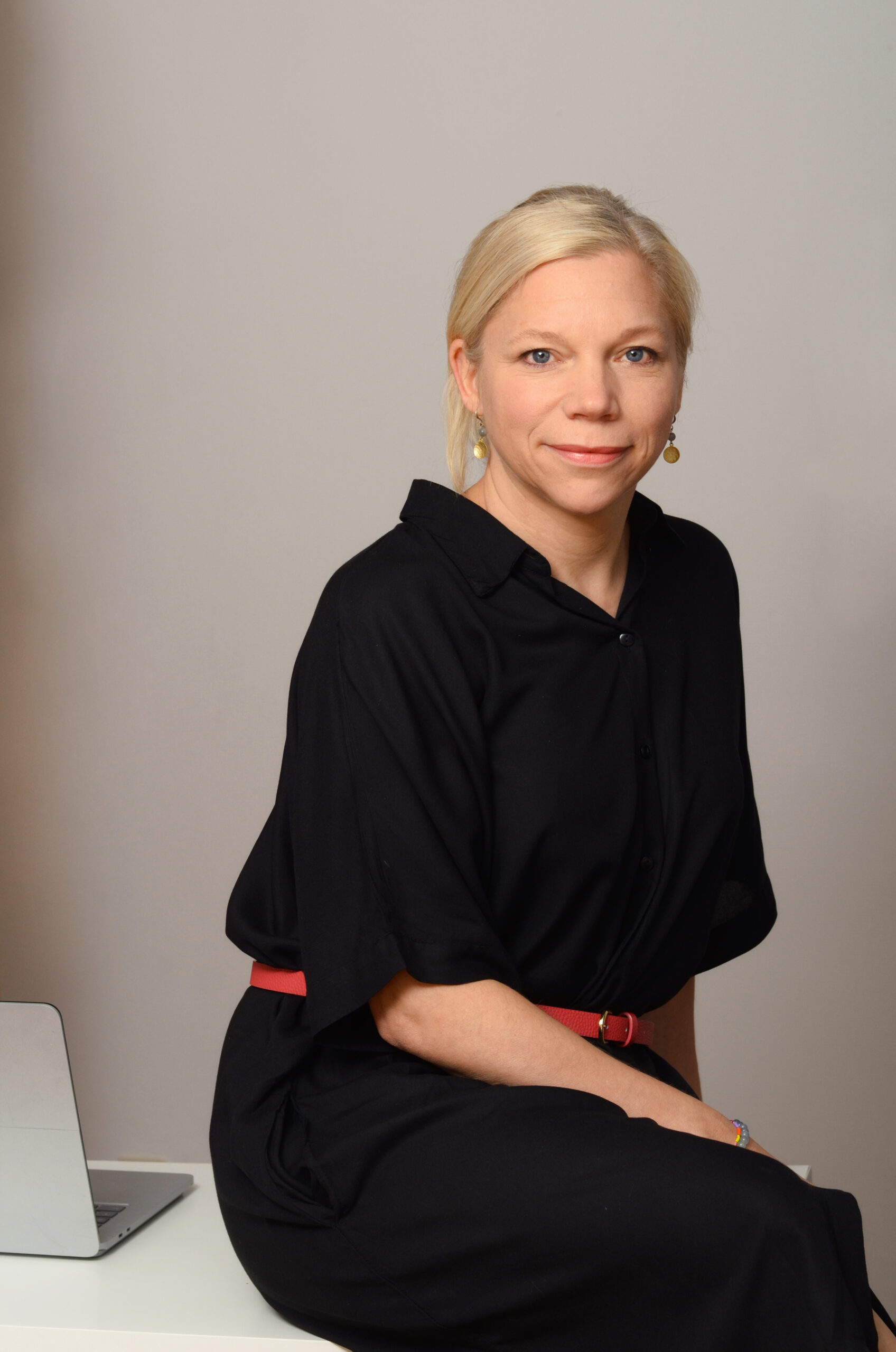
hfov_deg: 18.1
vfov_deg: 27.0
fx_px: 2812
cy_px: 676
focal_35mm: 75
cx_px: 448
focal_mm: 50
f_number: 5.6
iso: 400
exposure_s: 1/250
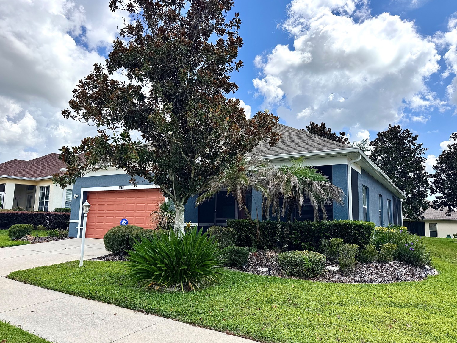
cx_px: 227
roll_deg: -1.8
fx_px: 330
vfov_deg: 54.9
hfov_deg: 69.4
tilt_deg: +7.9
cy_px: 172
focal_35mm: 25
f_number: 1.78
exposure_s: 1/4950
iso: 80
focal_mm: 6.76
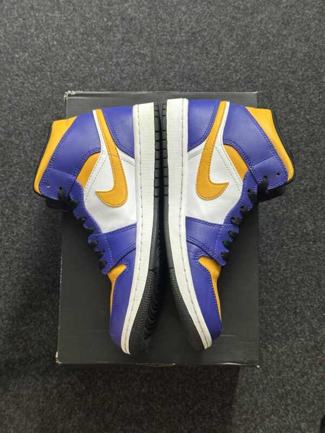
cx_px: 162
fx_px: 600
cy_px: 216
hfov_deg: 30.3
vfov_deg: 39.6
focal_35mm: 48
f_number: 1.78
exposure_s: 1/42
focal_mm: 6.86
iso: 250
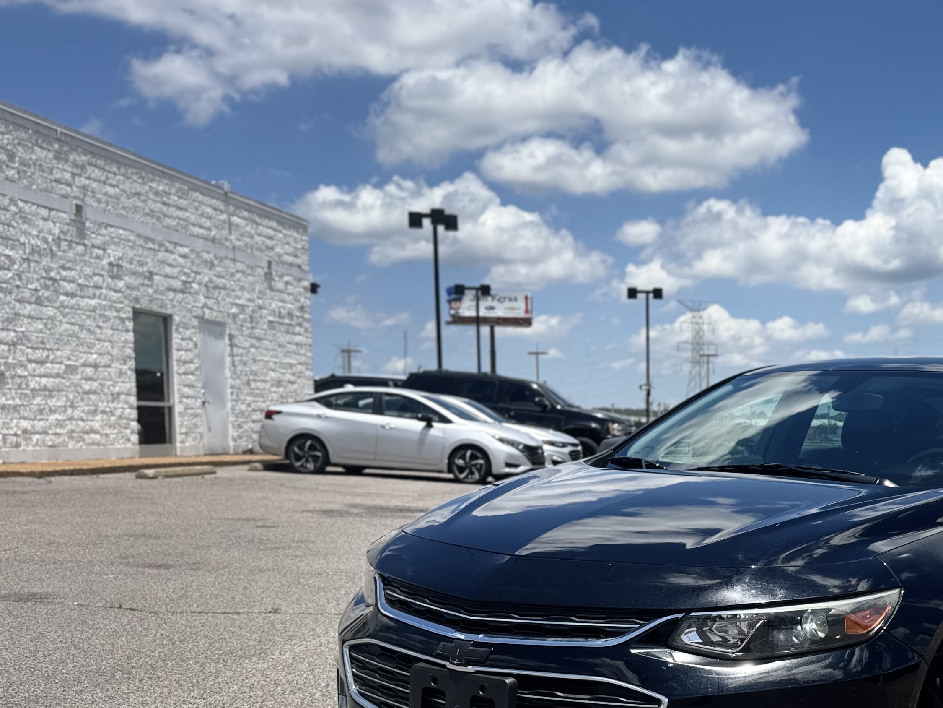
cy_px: 538
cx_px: 795
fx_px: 1172
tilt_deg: -5.7
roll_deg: +0.3
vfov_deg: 32.9
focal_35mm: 43
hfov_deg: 41.4
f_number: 1.78
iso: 80
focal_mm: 6.76
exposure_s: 1/3247
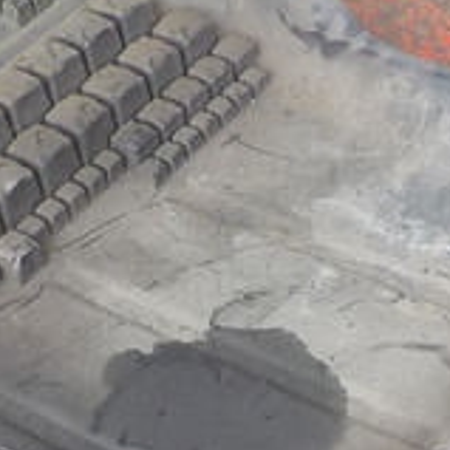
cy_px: 393
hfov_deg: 16.2
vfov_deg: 16.1
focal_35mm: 107
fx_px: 1574
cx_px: 334
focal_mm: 4.1
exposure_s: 1/60
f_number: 3.3
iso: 125
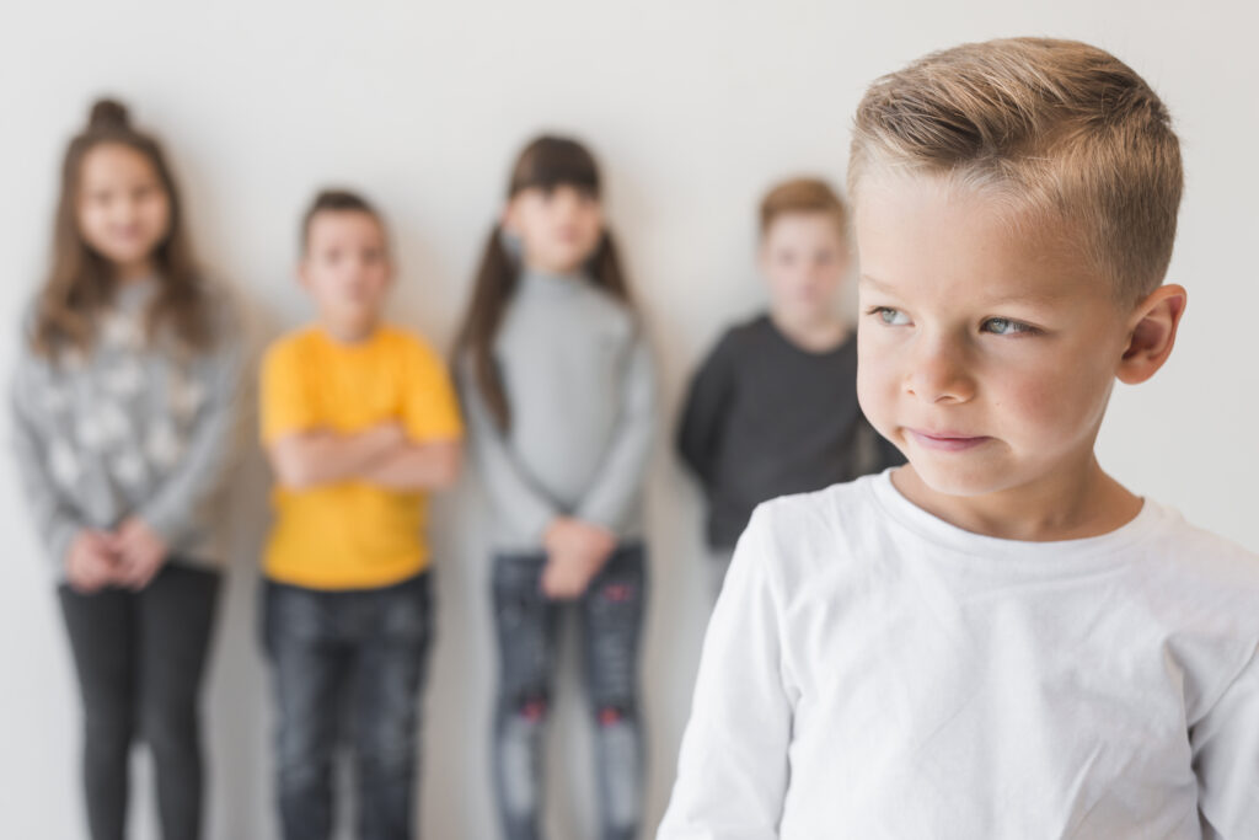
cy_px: 420
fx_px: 1749
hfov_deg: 39.6
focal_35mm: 50
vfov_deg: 27.0
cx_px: 630
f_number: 3.5
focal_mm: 50
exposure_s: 1/160
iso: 400
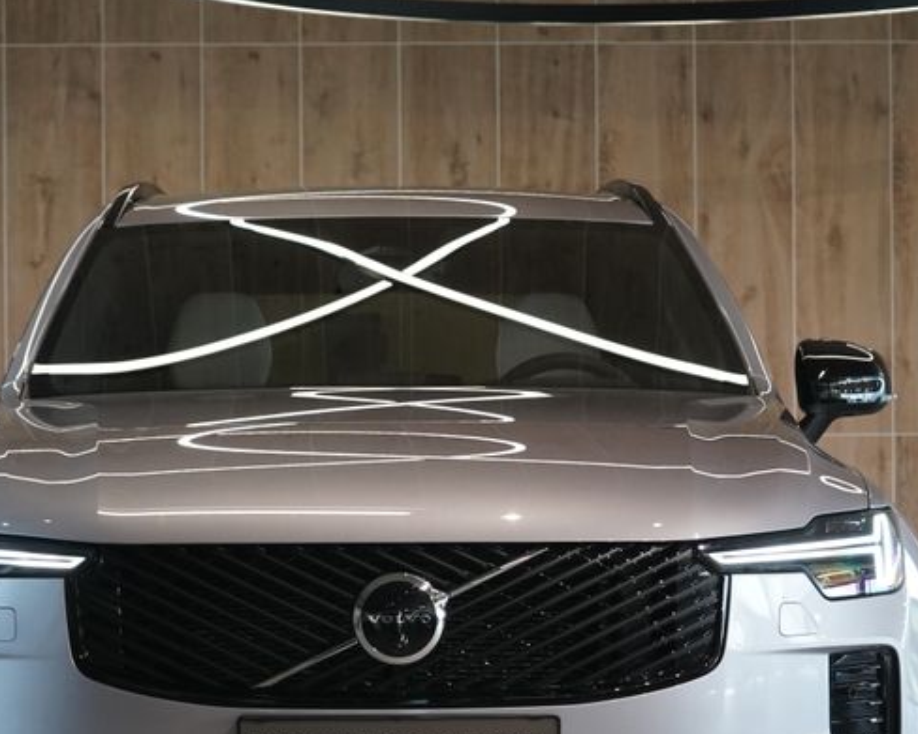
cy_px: 543
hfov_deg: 14.0
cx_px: 410
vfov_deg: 11.2
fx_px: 3748
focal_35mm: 138
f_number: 5.6
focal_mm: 70
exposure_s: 1/160
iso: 2500
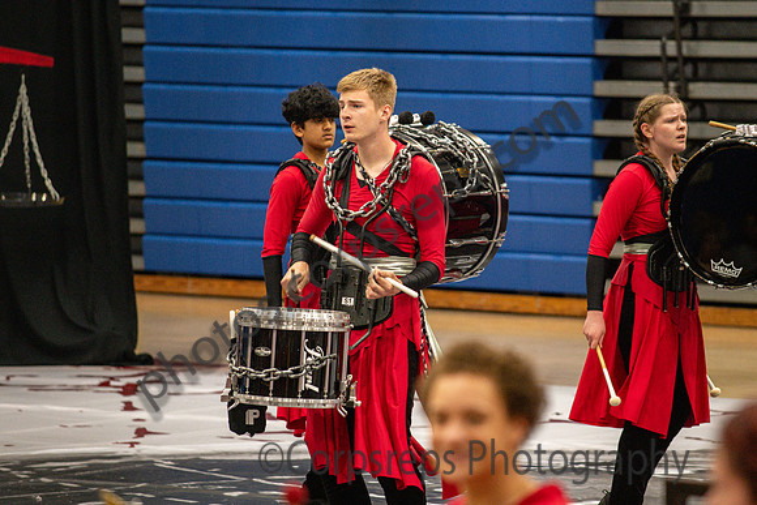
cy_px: 250
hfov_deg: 8.1
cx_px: 426
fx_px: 5333
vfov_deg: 5.4
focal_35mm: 254
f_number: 4
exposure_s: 1/500
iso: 5600
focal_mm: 200
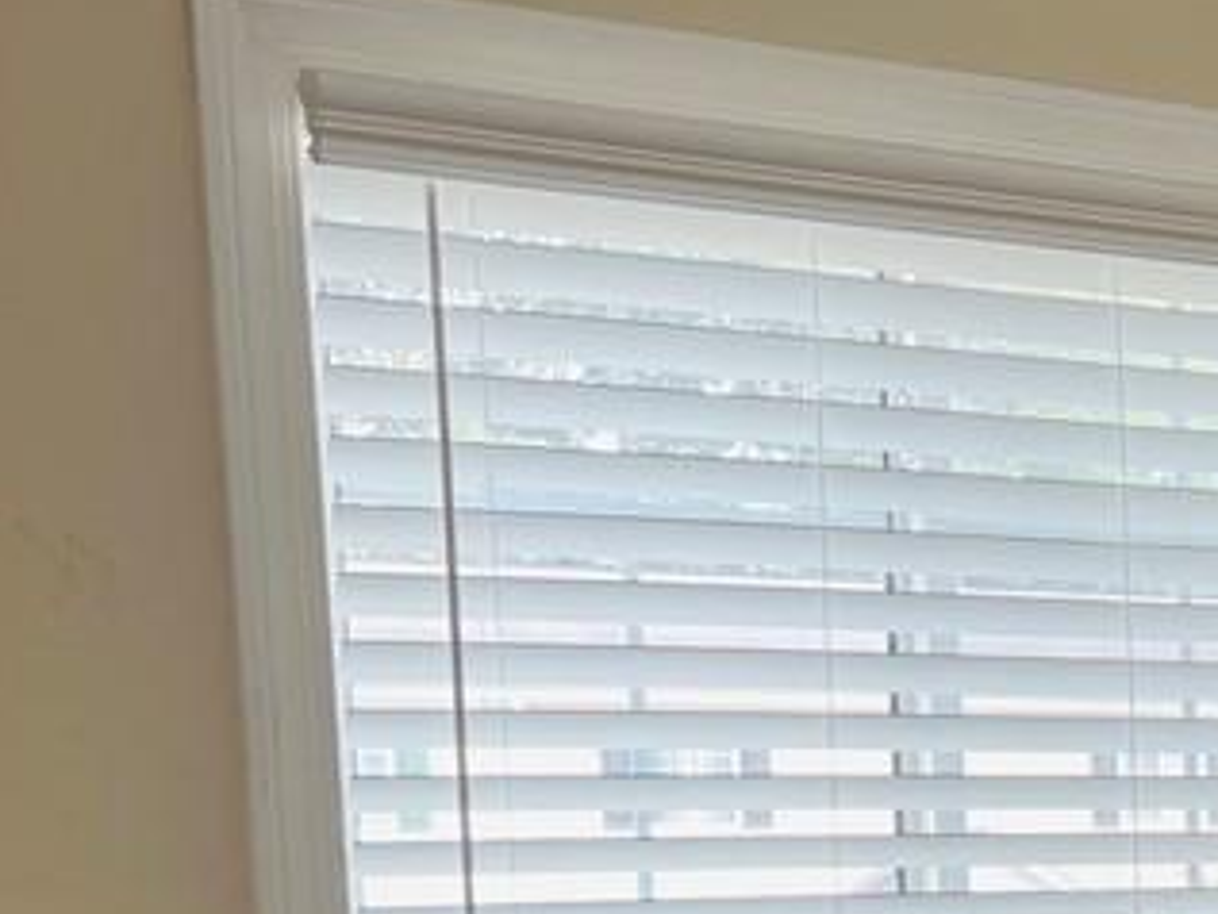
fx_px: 2957
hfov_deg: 20.4
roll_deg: +0.1
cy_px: 1148
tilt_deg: -8.1
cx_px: 1744
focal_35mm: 84
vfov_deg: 16.7
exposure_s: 1/60
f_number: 1.5
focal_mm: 5.7
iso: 80
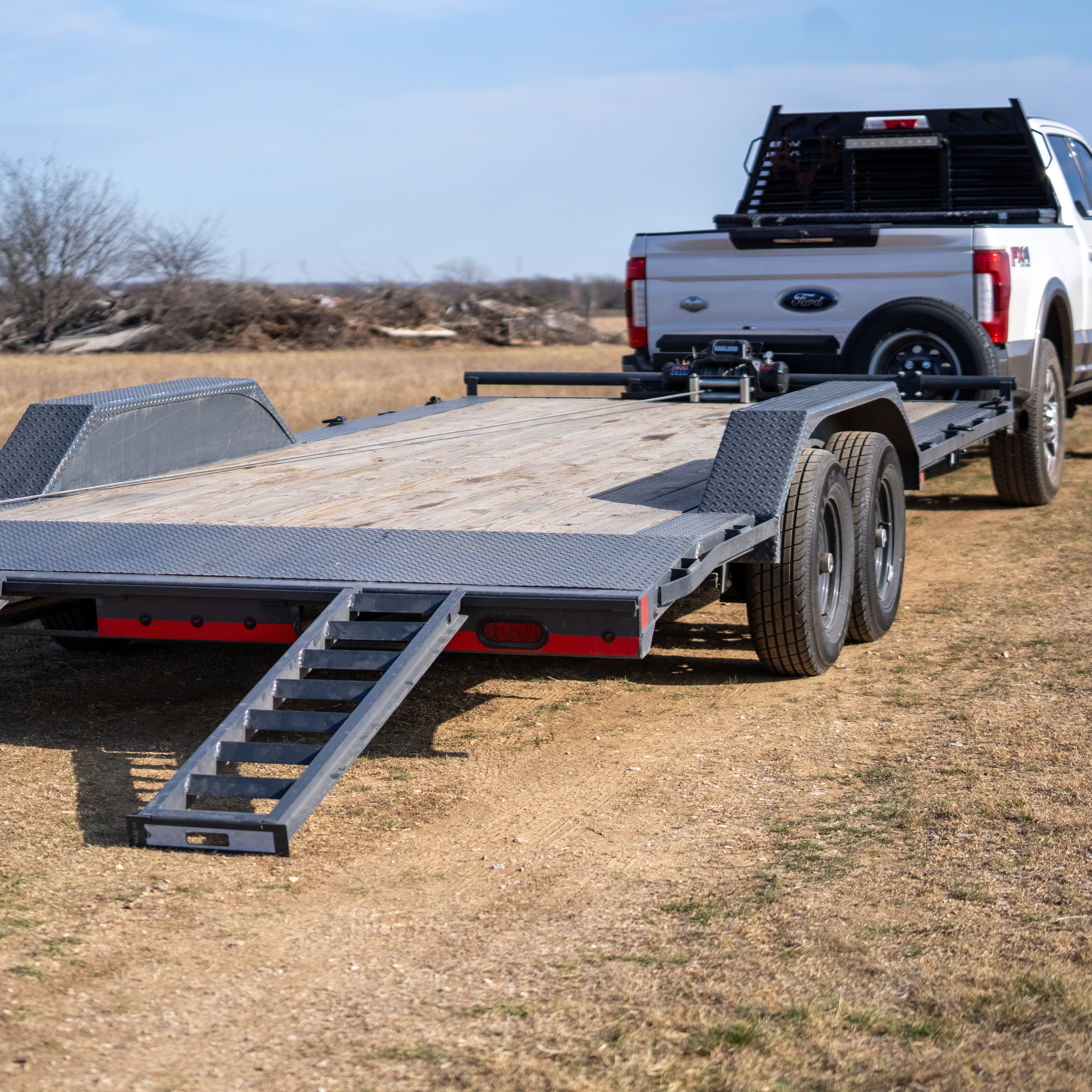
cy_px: 547
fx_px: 3212
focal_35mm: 90
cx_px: 348
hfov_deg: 19.2
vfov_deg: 19.3
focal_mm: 70
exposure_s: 1/8000
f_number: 2.8
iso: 640
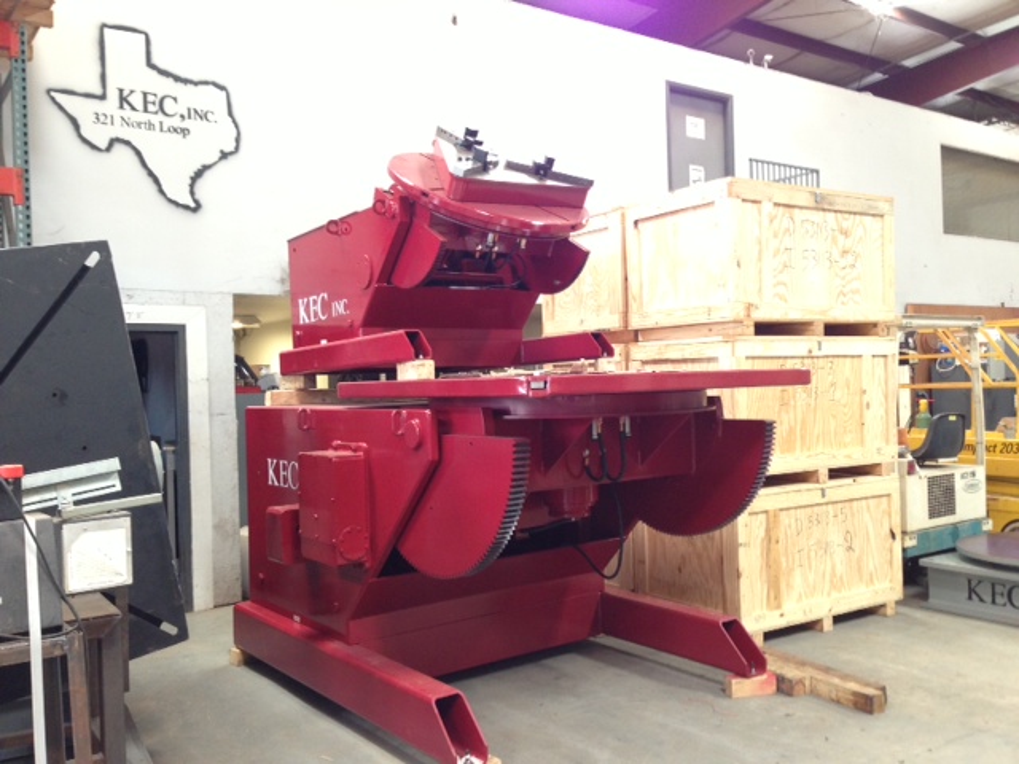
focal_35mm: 33
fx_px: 971
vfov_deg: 42.9
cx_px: 510
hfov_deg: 55.4
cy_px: 382
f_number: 2.4
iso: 125
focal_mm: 4.13
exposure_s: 1/20
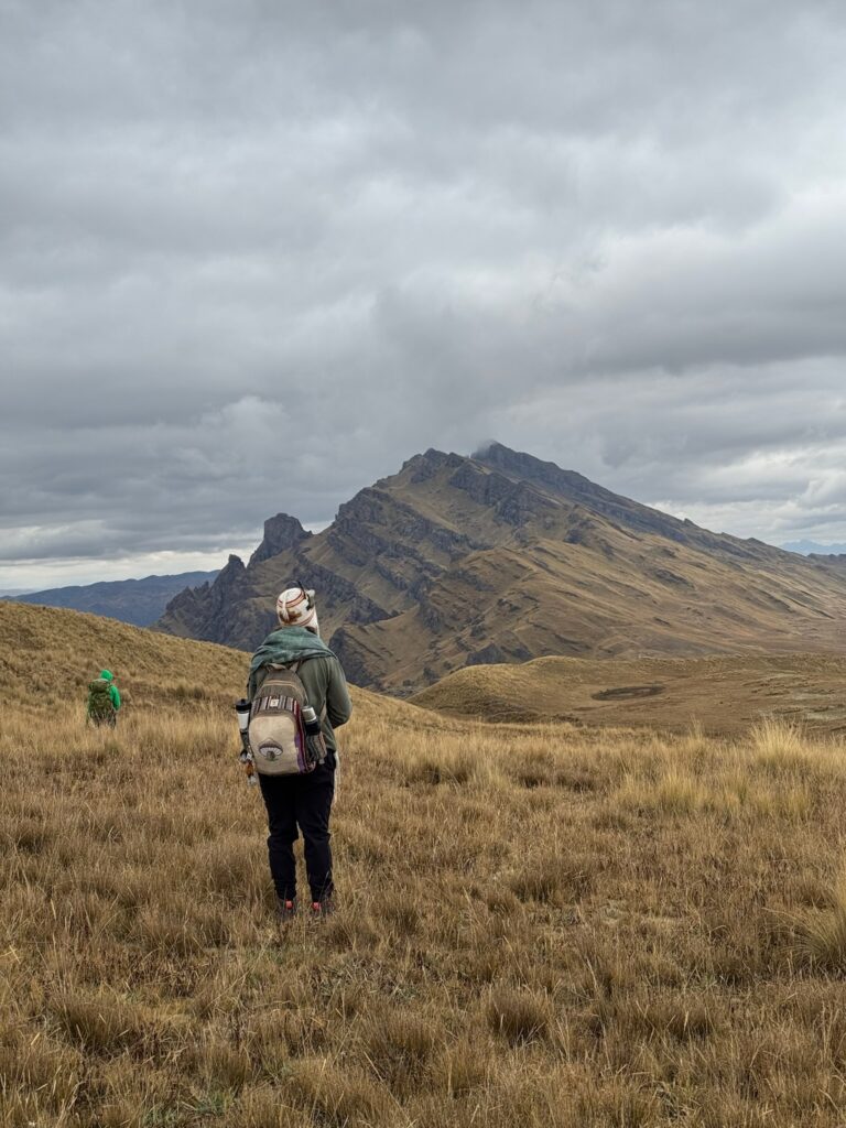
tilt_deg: -0.2
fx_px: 1564
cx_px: 423
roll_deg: +3.2
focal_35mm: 48
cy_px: 564
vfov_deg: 39.7
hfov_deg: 30.3
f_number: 1.78
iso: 64
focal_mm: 6.76
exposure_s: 1/3610
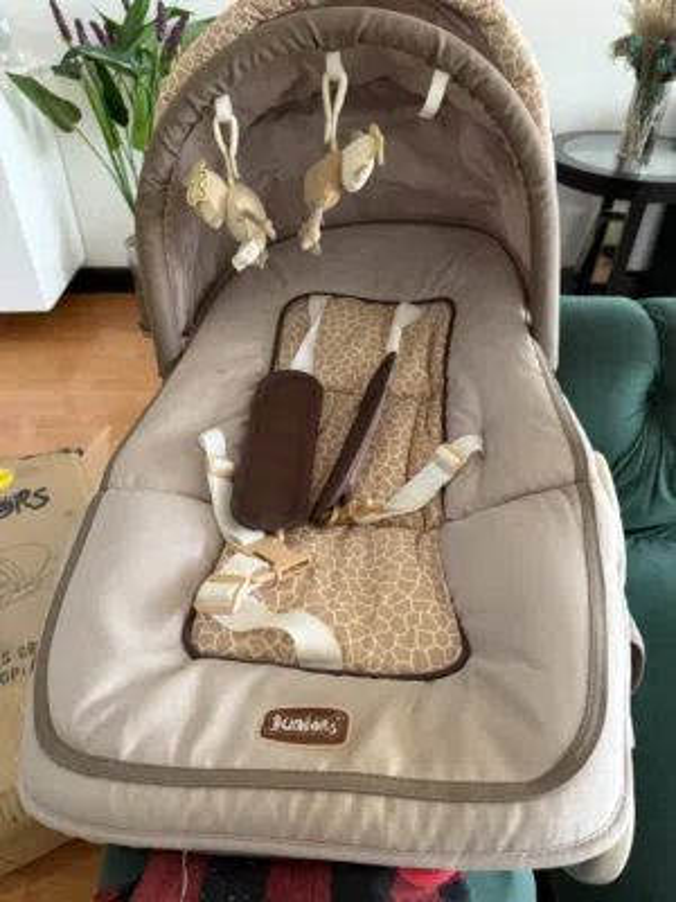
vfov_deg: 71.6
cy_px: 451
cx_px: 338
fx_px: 625
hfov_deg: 56.8
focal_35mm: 24
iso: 500
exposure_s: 1/60
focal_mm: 6.76
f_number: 1.78
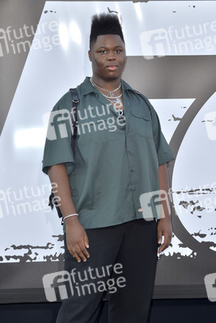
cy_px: 162
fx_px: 504
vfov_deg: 35.6
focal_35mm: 56
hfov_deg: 24.2
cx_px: 108
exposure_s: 1/250
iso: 320
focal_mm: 56
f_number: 6.3
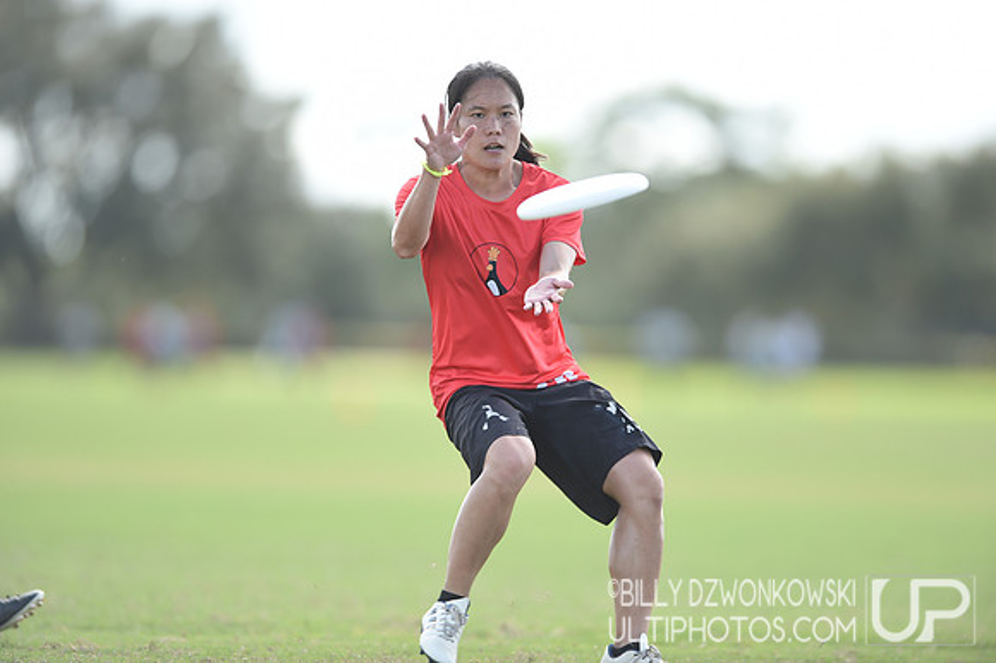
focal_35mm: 400
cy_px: 332
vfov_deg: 3.4
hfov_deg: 5.2
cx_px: 498
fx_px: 11060
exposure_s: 1/800
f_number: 2.8
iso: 200
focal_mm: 400
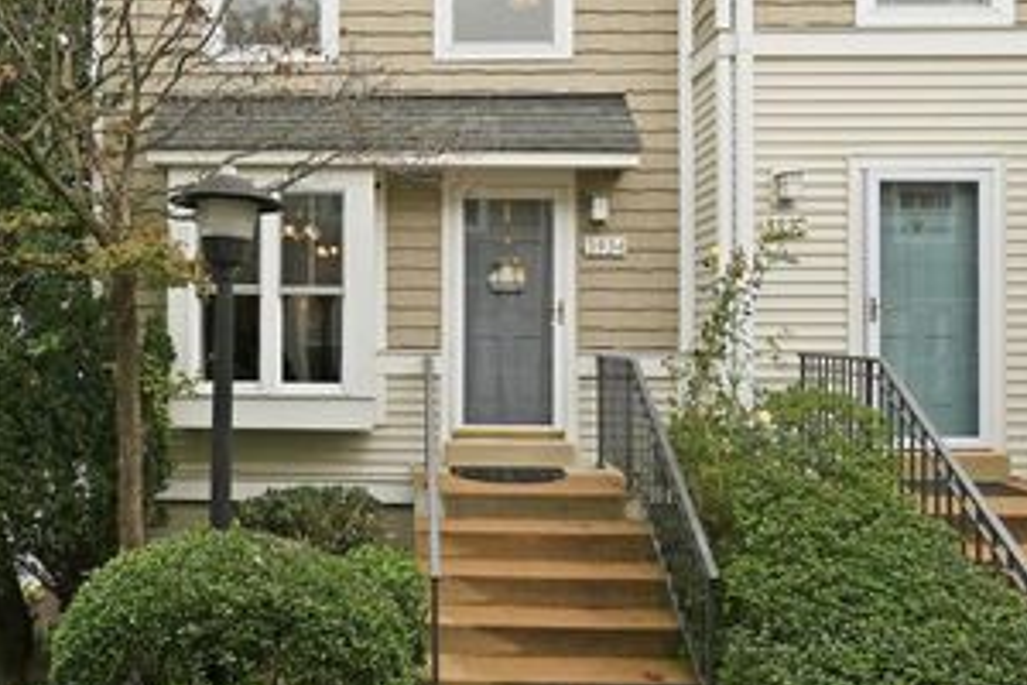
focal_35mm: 25
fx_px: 713
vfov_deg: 50.9
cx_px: 383
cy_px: 265
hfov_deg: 70.3
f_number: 7.1
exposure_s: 1/160
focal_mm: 10
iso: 200
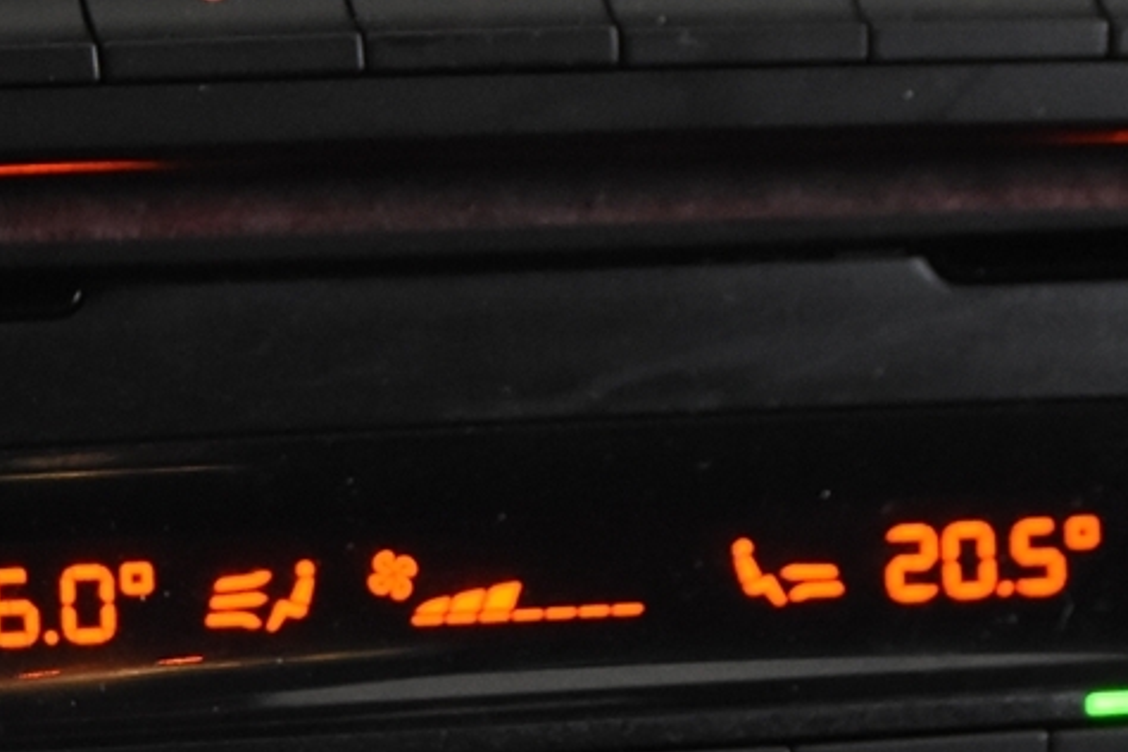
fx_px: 5326
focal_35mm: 170
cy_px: 307
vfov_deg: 8.1
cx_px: 447
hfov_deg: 12.1
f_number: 3.2
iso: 2800
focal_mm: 28
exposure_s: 1/50
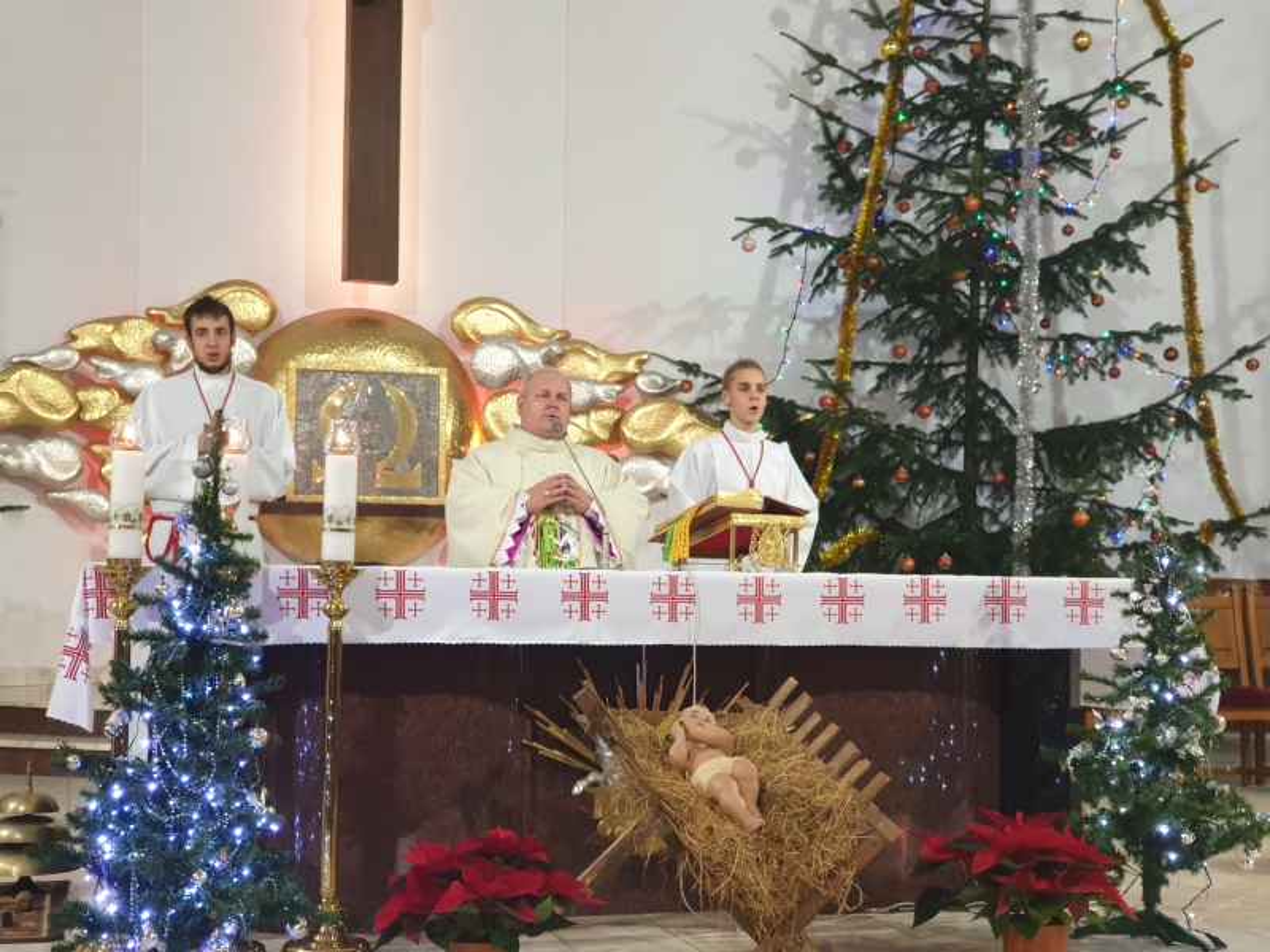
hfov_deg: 36.8
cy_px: 476
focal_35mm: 52
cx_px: 635
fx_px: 1908
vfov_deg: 28.0
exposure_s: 1/17
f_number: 2.4
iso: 200
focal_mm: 6
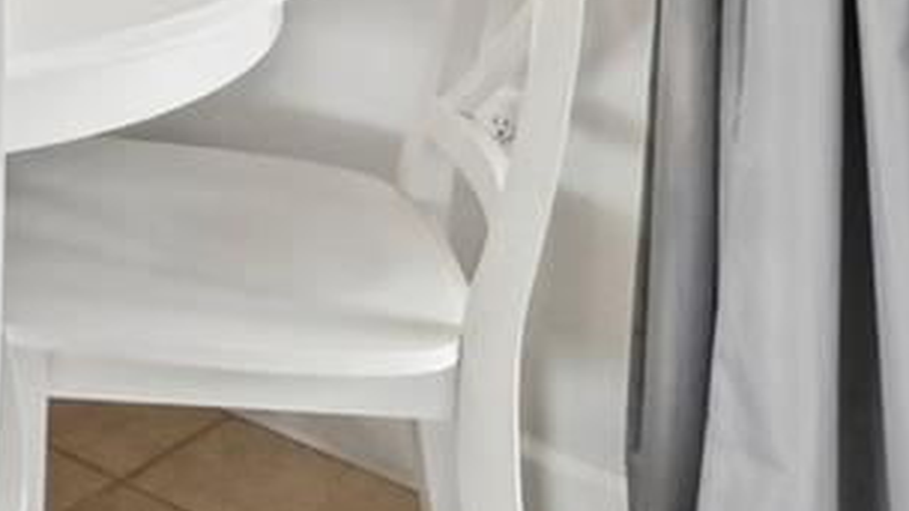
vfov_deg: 13.5
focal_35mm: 77
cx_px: -281
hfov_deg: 24.1
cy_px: -492
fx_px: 1856
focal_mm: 14
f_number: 8
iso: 400
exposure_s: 1/40
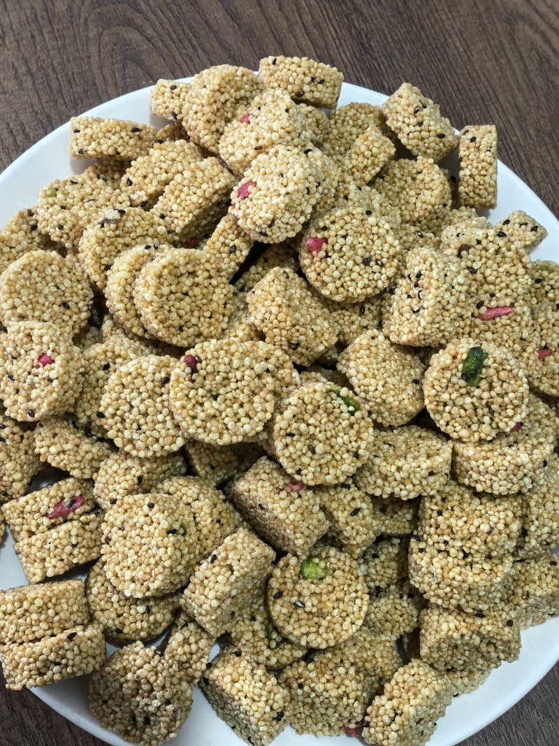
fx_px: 1034
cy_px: 373
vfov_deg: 39.7
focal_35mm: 48
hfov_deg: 30.3
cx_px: 280
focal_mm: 5.75
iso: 640
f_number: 2.8
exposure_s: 1/50
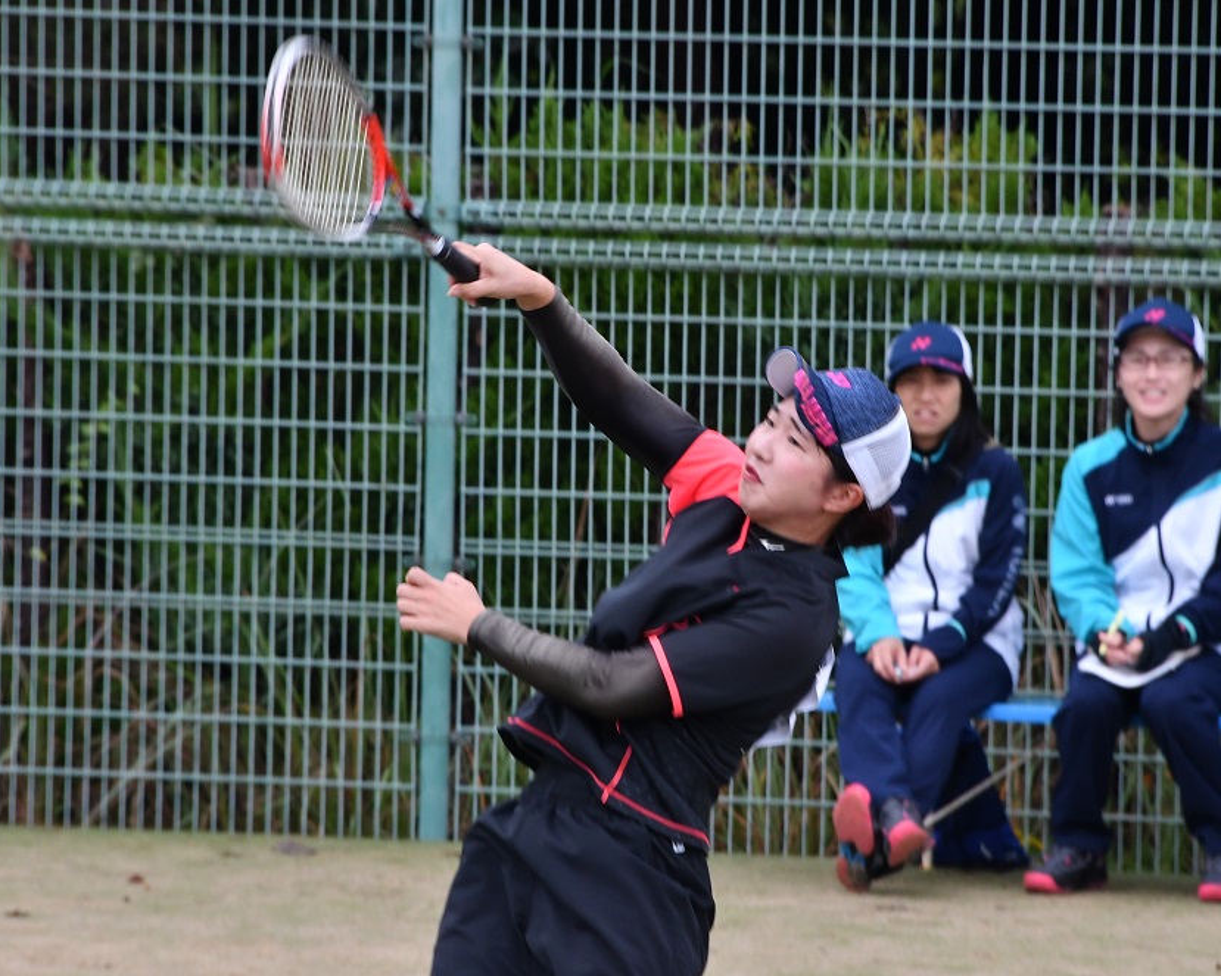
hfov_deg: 3.2
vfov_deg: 2.5
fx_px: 22077
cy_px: 489
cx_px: 567
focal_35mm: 611
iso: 800
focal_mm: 270
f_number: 11
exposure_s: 1/500
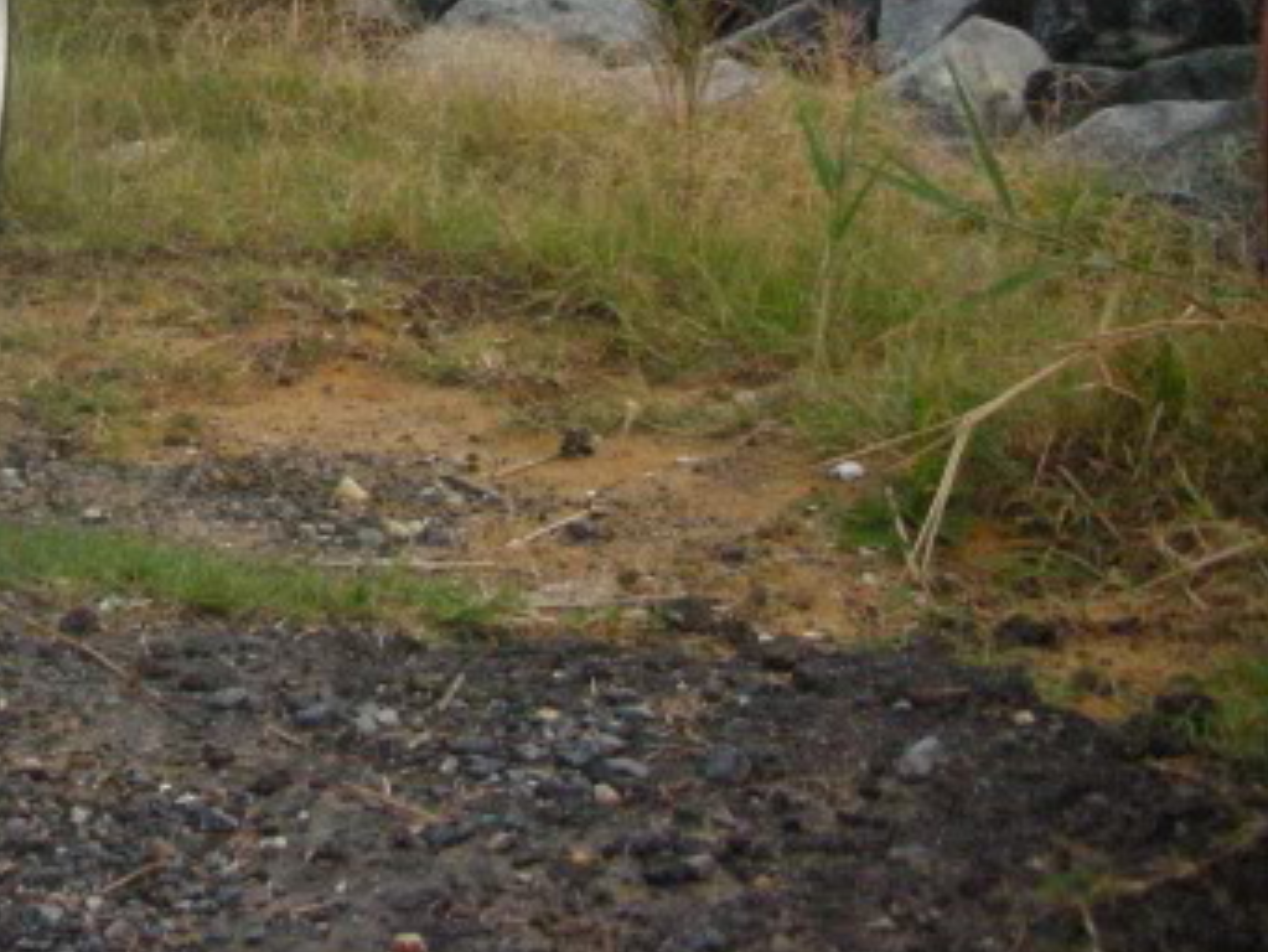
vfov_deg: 17.3
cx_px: -216
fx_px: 3005
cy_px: -152
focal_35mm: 82
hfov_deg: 22.2
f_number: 8.5
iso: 400
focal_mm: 5.8
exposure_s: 1/130
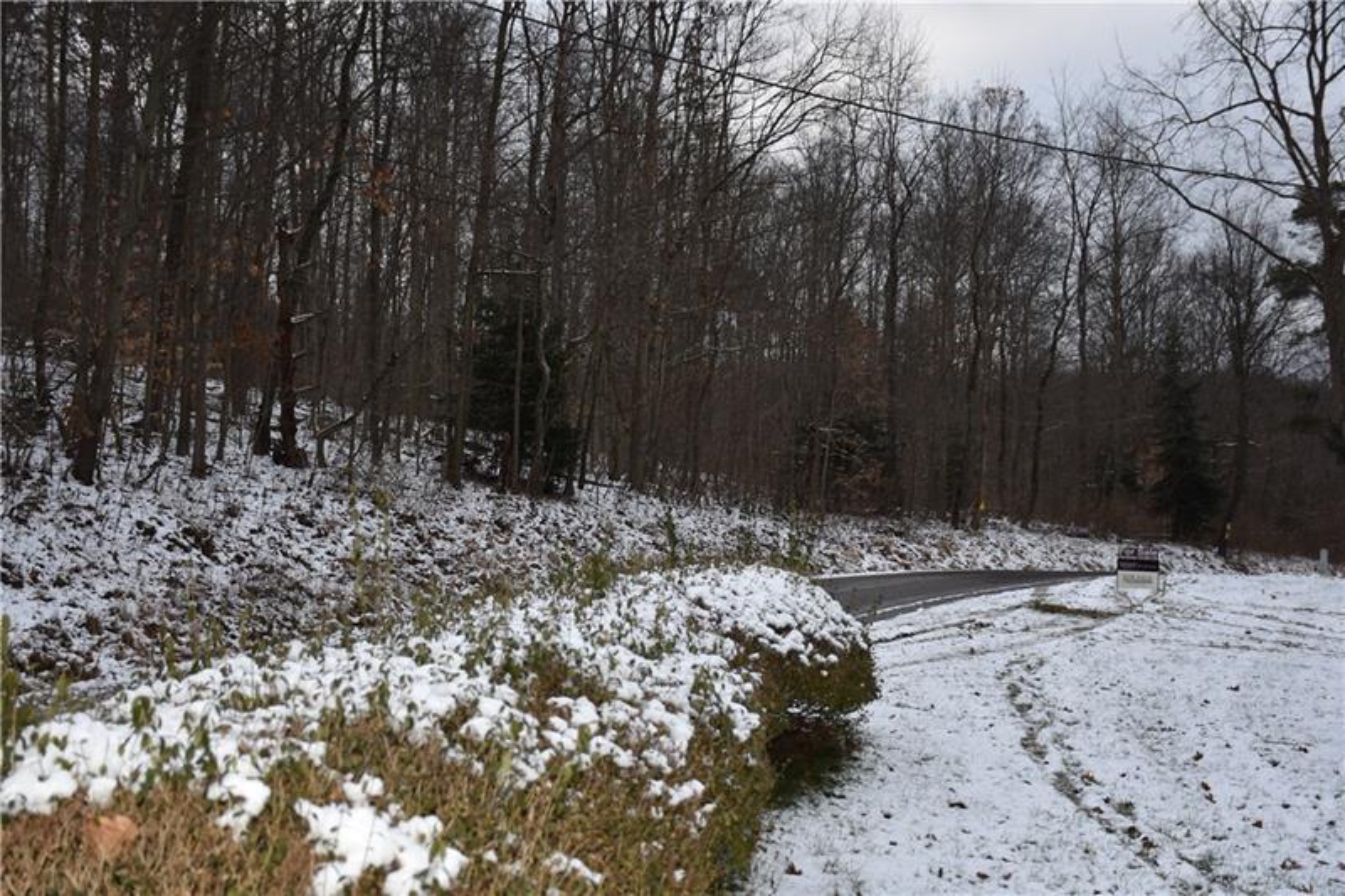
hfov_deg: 43.6
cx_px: 672
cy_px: 448
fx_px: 1681
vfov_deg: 29.9
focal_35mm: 45
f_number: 4
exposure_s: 1/200
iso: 200
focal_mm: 30
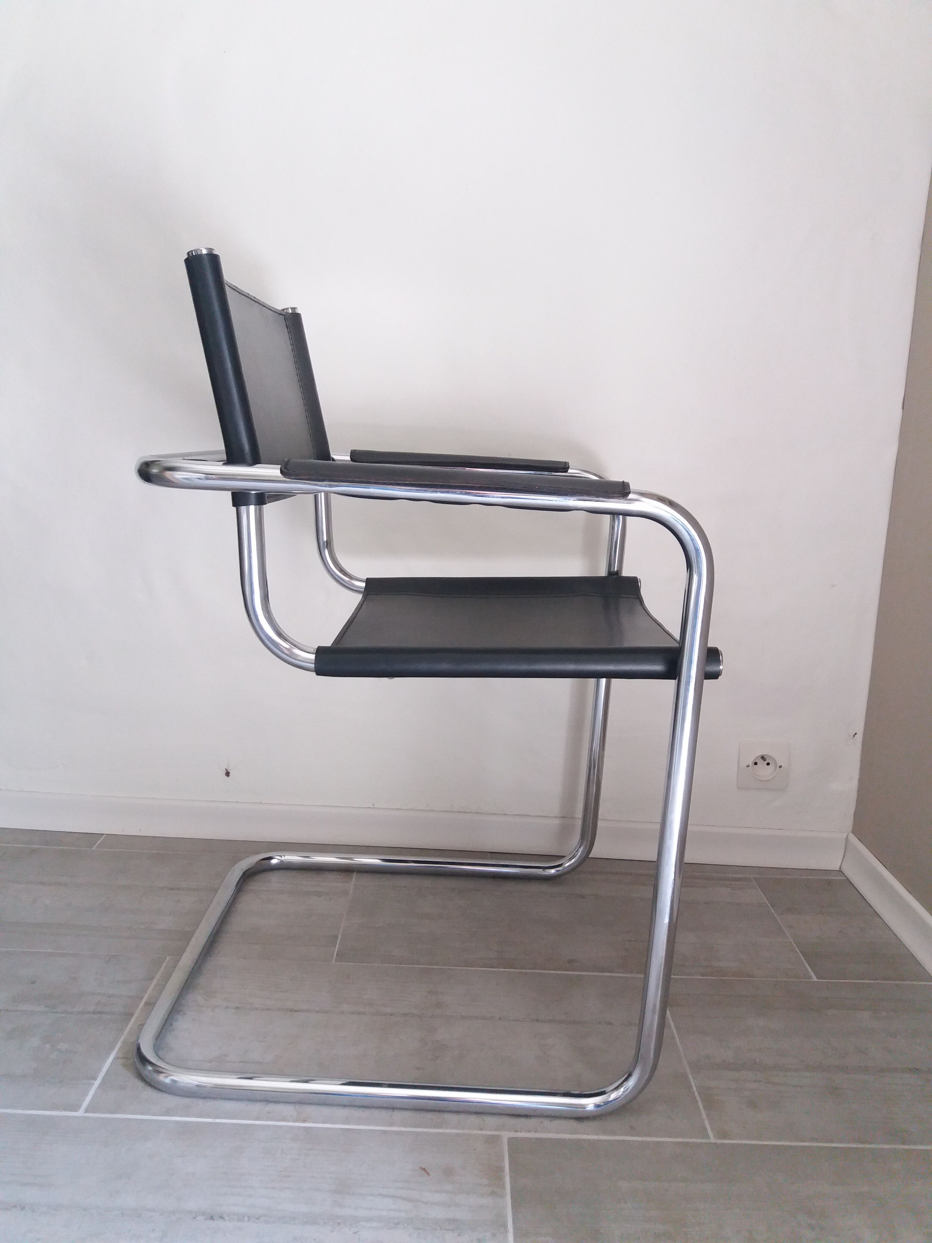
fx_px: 1005
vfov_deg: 63.4
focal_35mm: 28
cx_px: 466
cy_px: 622
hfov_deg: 49.7
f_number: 1.9
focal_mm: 3.7
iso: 200
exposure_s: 1/50
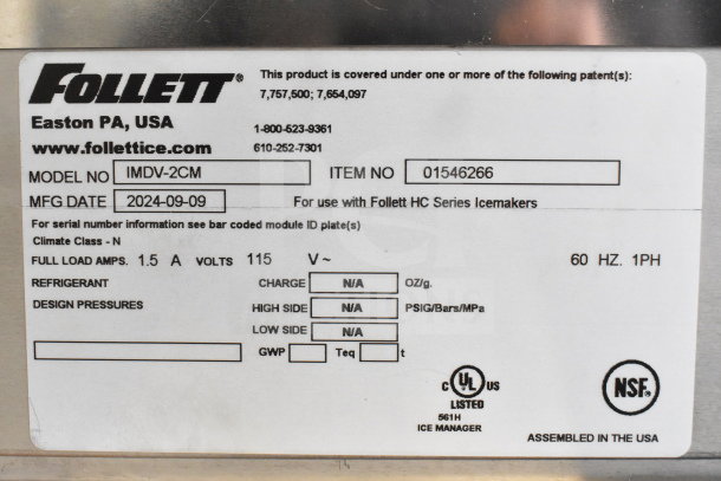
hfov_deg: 42.3
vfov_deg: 29.0
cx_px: 360
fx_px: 931
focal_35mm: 46
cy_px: 240
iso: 6400
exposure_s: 1/250
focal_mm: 31
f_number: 8
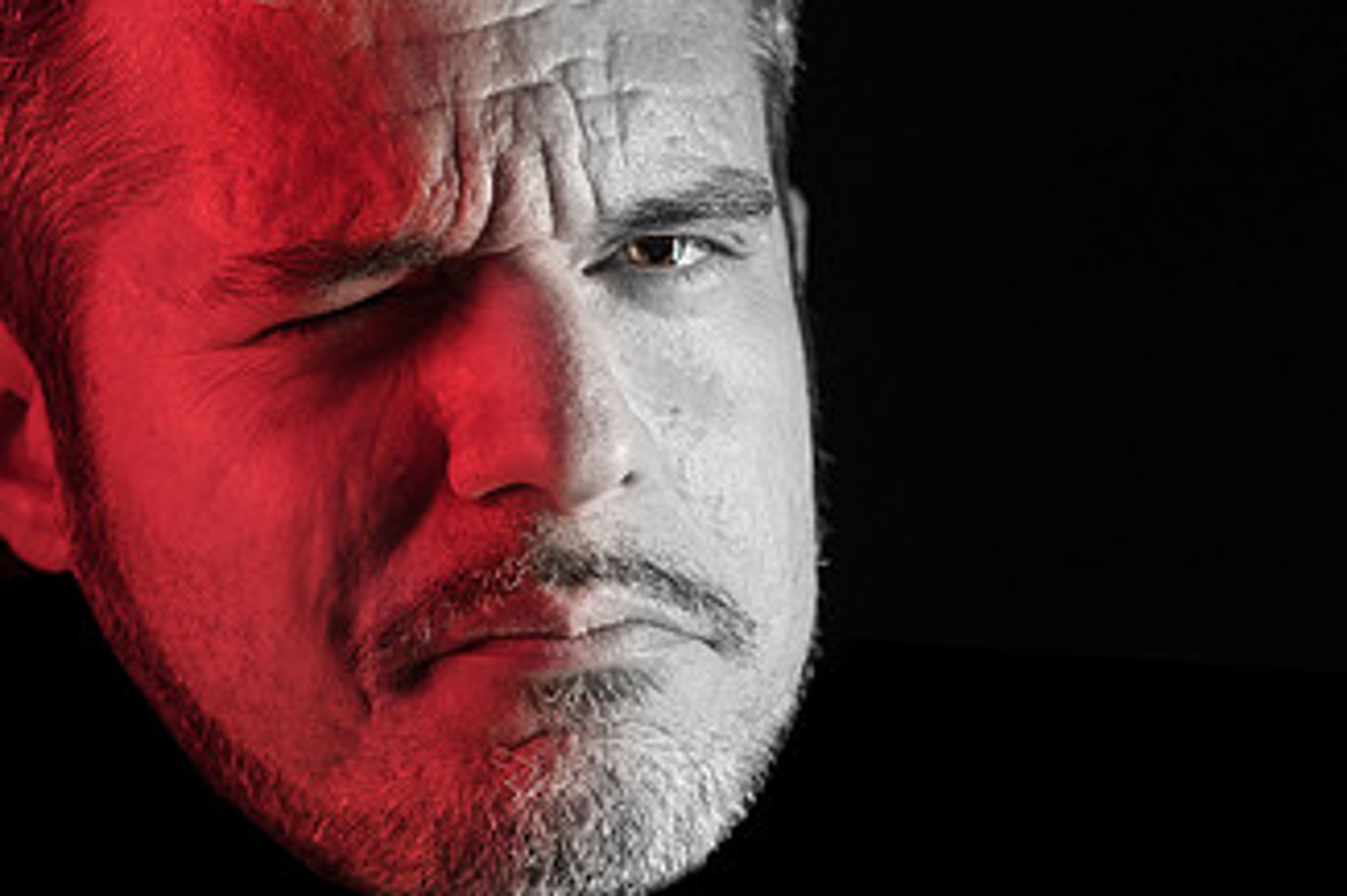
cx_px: 417
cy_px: 351
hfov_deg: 13.6
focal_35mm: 151
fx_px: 5647
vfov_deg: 9.1
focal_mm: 85
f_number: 3.2
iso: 800
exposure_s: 1/200
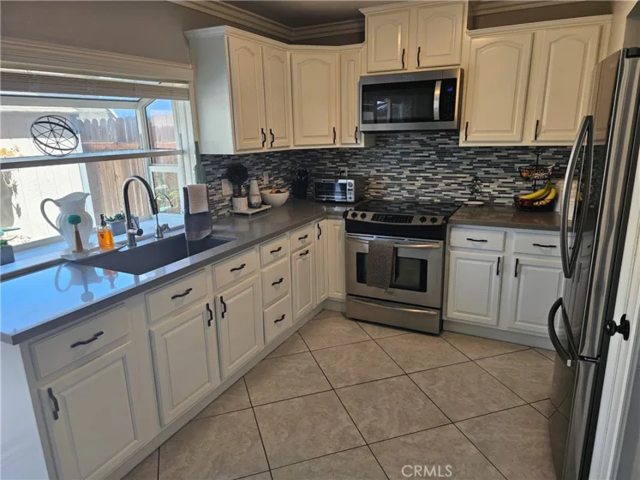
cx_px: 320
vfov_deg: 58.9
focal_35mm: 23
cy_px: 240
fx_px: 425
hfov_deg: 73.9
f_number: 1.7
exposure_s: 1/120
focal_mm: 6.3
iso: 80
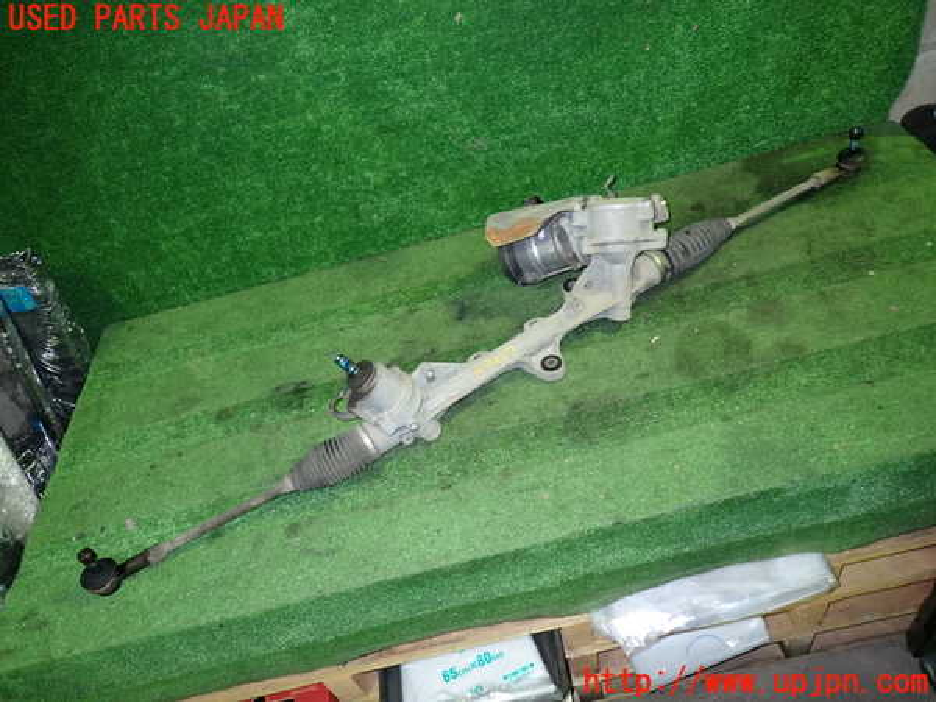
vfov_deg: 54.9
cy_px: 351
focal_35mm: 25
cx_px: 468
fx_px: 676
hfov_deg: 69.4
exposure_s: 1/30
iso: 200
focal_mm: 4.5
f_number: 2
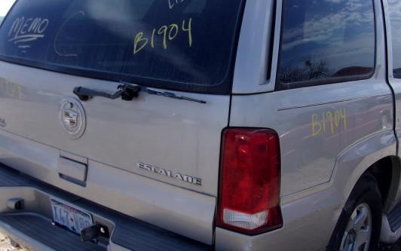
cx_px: 253
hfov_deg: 45.8
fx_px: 470
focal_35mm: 43
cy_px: 130
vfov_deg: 29.9
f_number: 10.4
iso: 80
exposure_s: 1/75
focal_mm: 4.9
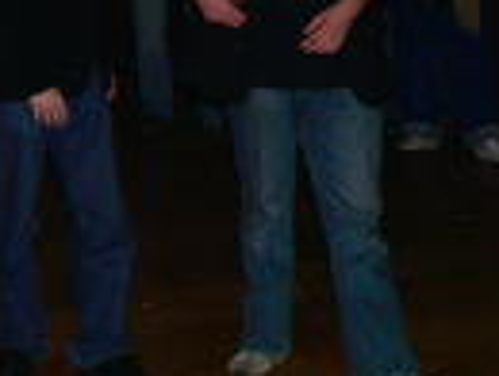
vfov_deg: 11.7
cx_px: -88
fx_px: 1834
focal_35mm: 127
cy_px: 61
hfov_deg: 15.0
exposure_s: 1/30
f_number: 2.8
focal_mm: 7.4
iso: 100
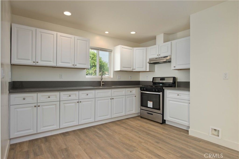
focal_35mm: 20
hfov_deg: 84.0
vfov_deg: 61.9
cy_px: 80
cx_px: 120
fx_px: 133
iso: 400
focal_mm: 20
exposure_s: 1/200
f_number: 9
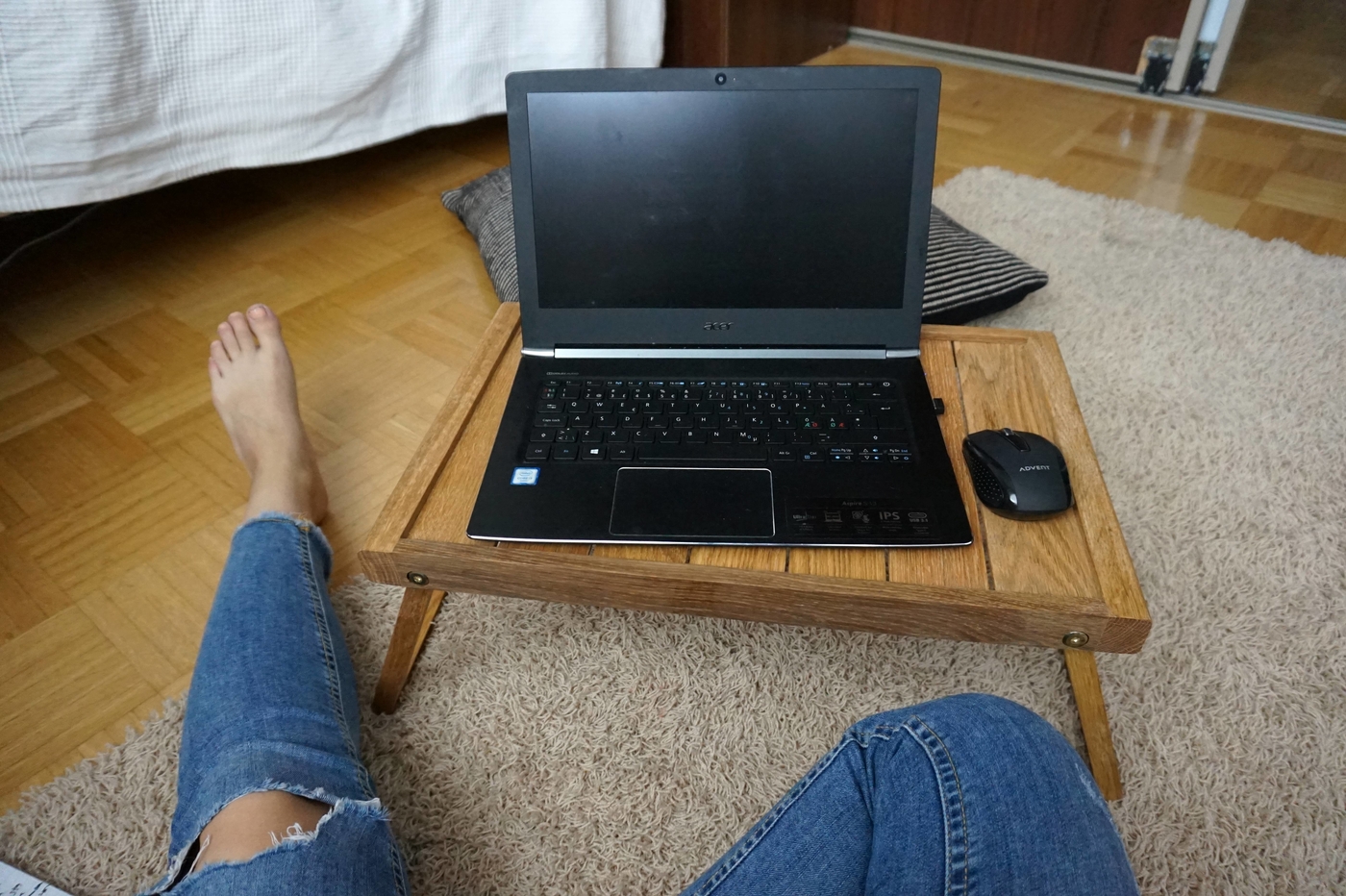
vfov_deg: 53.1
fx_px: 897
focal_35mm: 24
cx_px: 673
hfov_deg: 73.8
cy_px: 448
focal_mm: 16
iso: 2500
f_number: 3.5
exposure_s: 1/160
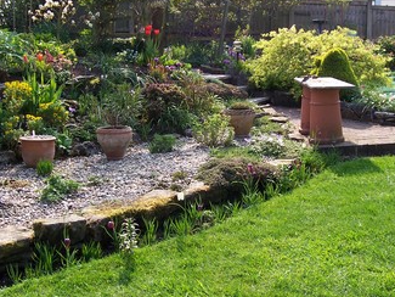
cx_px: 204
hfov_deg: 41.2
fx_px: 525
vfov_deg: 31.5
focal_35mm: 46
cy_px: 128
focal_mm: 5.6
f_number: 5.6
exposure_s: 1/180
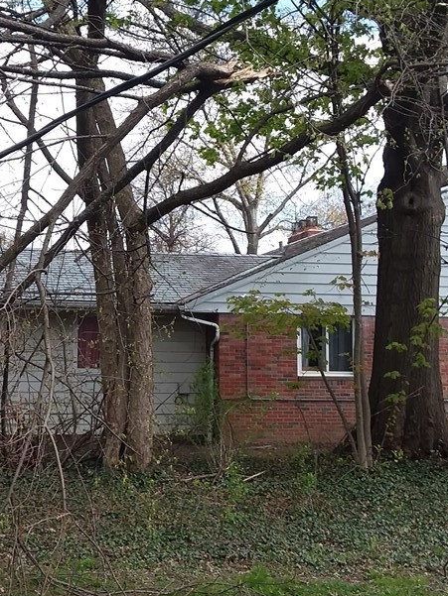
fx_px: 793
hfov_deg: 31.1
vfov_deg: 41.2
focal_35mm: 46
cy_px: 288
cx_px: 127
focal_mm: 2.91
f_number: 1.9
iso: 50
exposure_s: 1/565
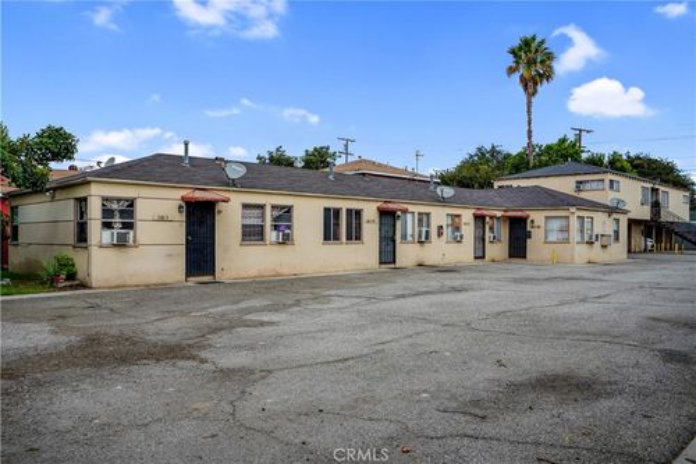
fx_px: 560
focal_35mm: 29
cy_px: 232
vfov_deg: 44.9
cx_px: 348
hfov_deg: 63.7
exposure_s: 1/250
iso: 100
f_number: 6.3
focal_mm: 29
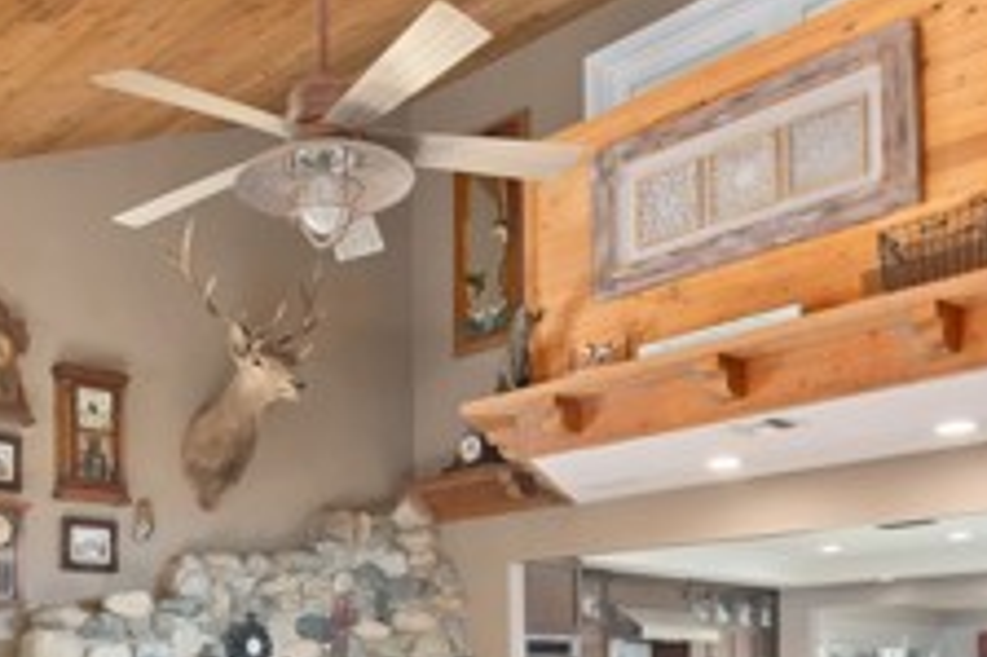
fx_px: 1096
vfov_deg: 30.4
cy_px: 694
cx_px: 225
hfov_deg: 46.4
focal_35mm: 40
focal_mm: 14
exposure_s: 1/200
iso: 400
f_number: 7.1
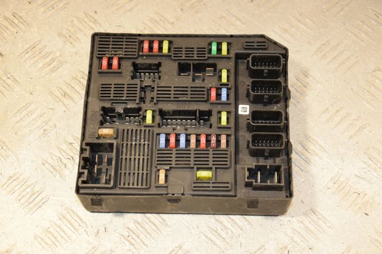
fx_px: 716
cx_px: 191
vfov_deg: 20.1
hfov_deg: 29.9
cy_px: 127
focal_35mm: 68
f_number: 4.8
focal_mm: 45
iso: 800
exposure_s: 1/200
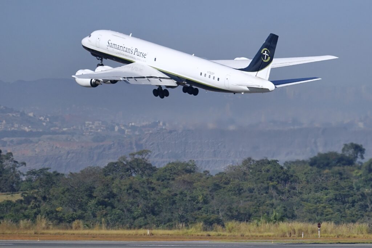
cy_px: 124
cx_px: 186
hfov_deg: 7.3
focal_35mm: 281
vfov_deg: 4.9
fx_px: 2904
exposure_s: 1/1250
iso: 500
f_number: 5.6
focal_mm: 281
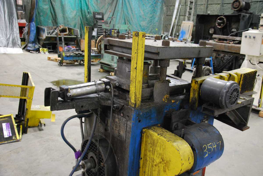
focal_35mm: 33
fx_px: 241
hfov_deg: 57.2
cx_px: 132
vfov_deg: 40.1
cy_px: 88
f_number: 3.8
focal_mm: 22
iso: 1600
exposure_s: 1/20
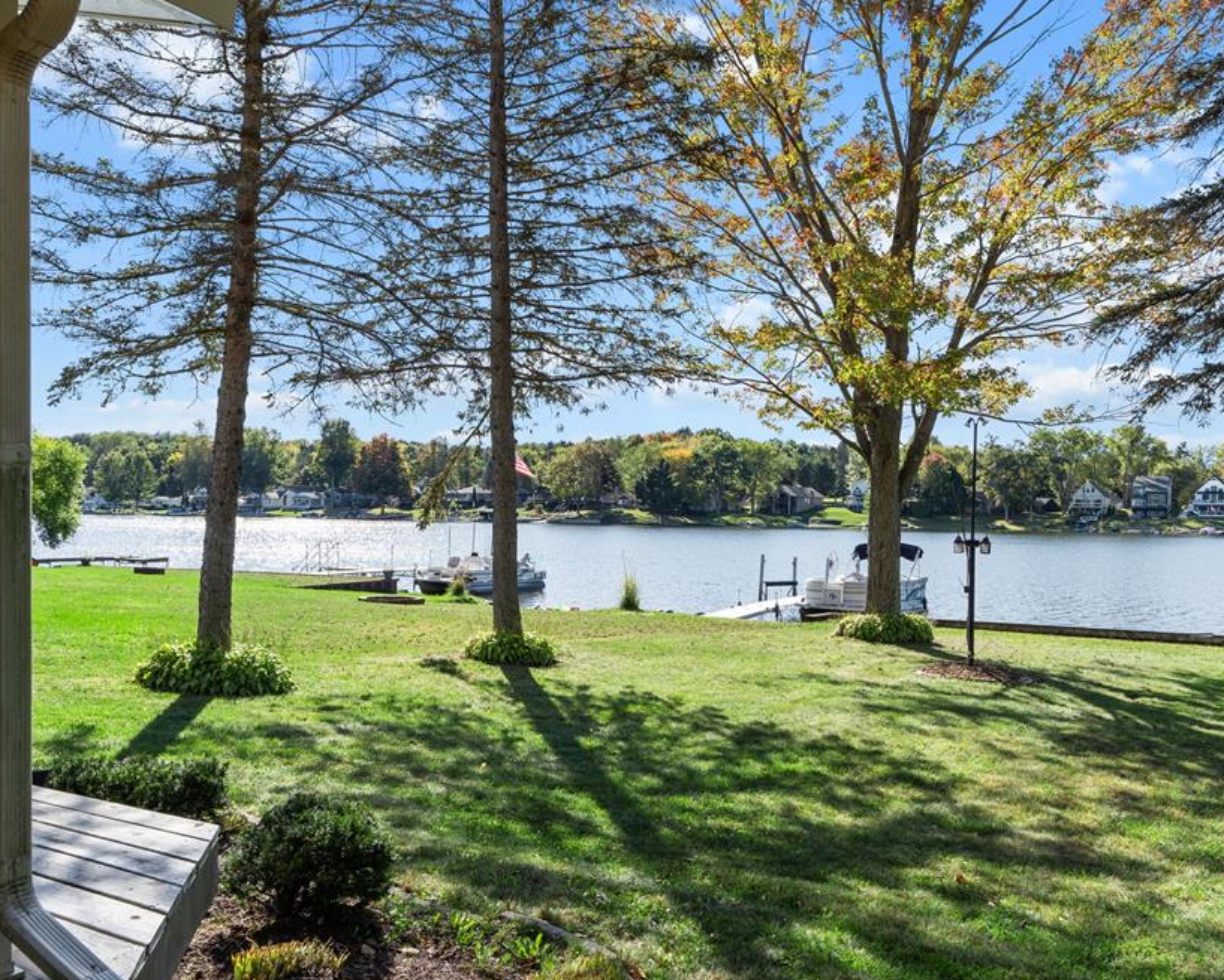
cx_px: 709
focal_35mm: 27
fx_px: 978
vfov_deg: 53.2
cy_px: 507
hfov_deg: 63.7
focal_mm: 23
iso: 100
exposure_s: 1/200
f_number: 8
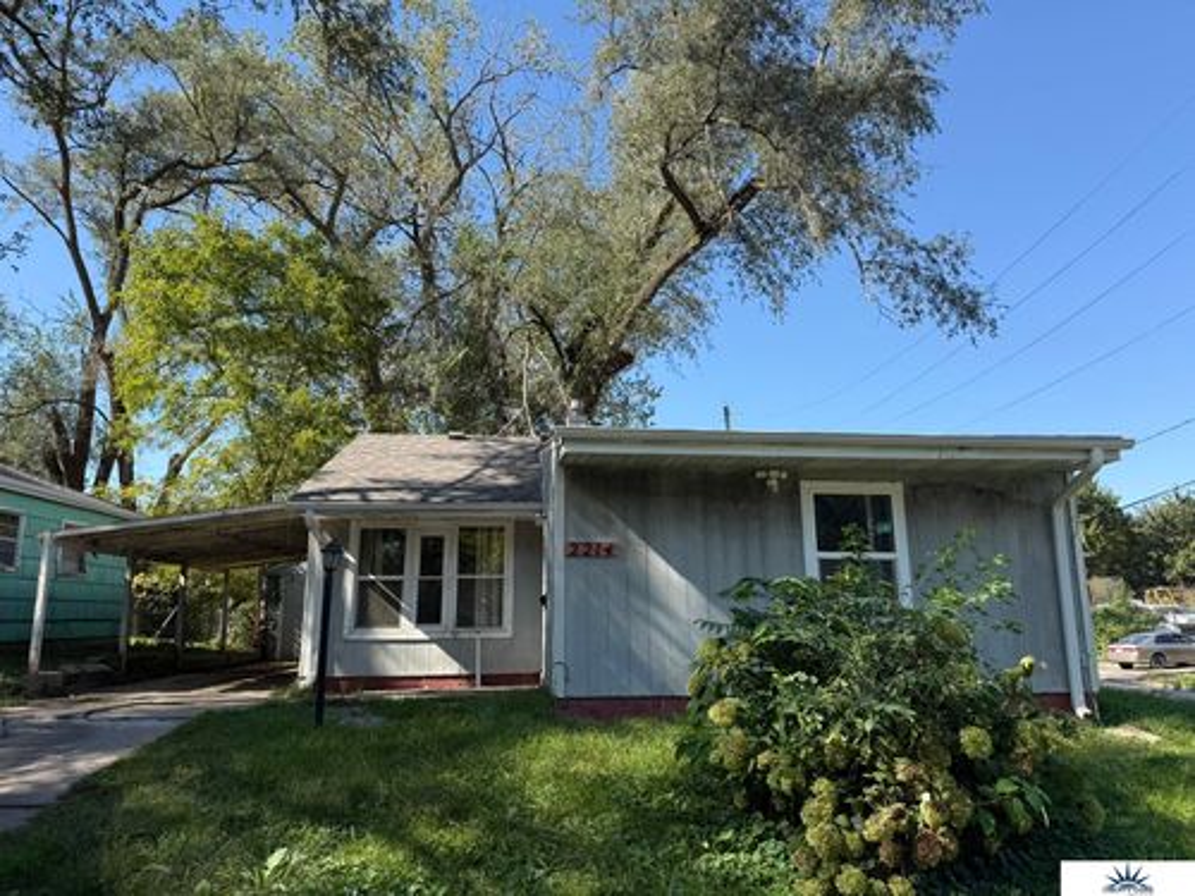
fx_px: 829
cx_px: 598
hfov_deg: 71.6
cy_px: 448
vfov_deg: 56.8
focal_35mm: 24
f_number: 1.78
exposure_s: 1/1770
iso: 80
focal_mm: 6.76
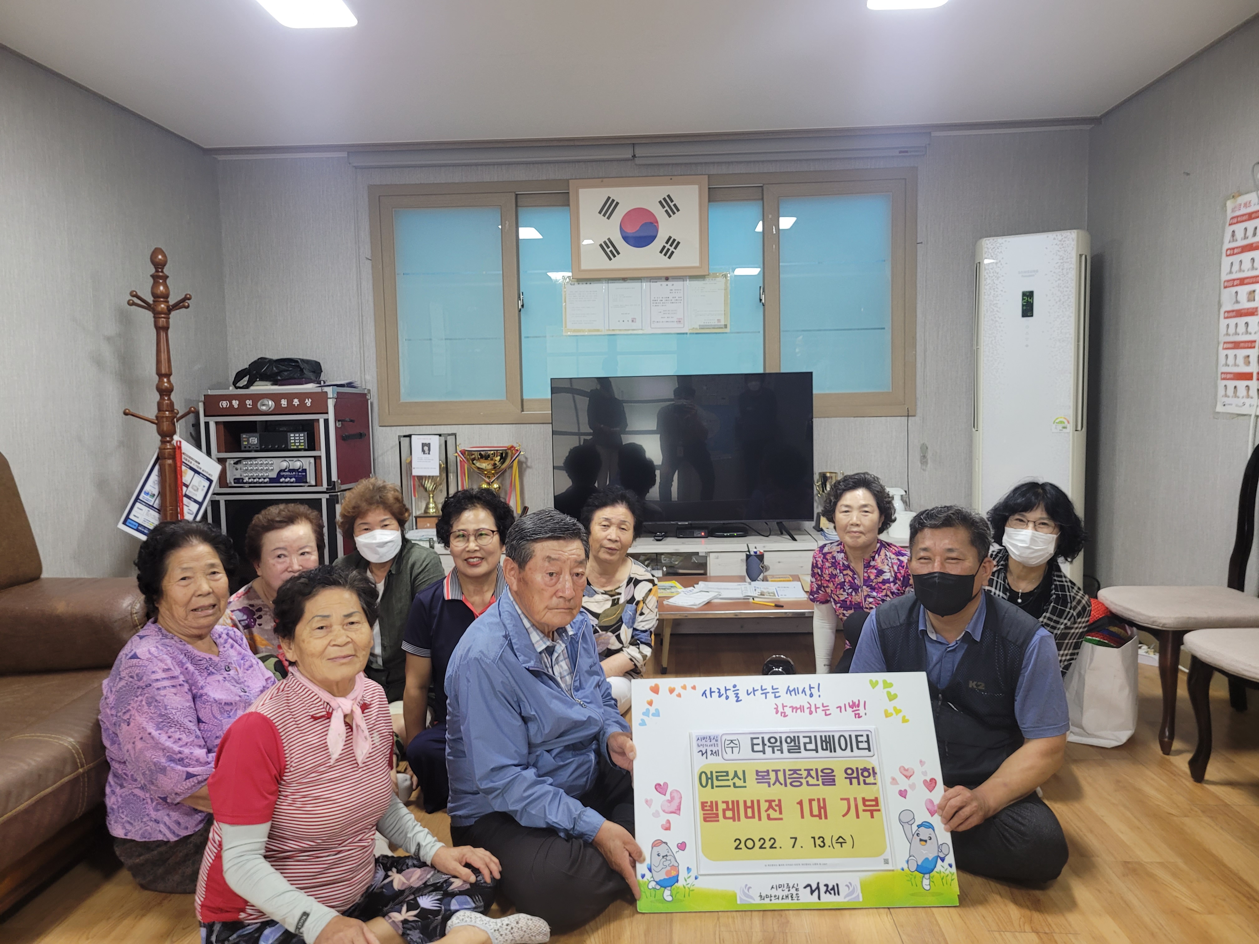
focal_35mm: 26
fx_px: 946
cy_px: 472
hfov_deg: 67.3
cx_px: 630
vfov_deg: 53.1
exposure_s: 1/40
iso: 200
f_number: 1.8
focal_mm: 5.4
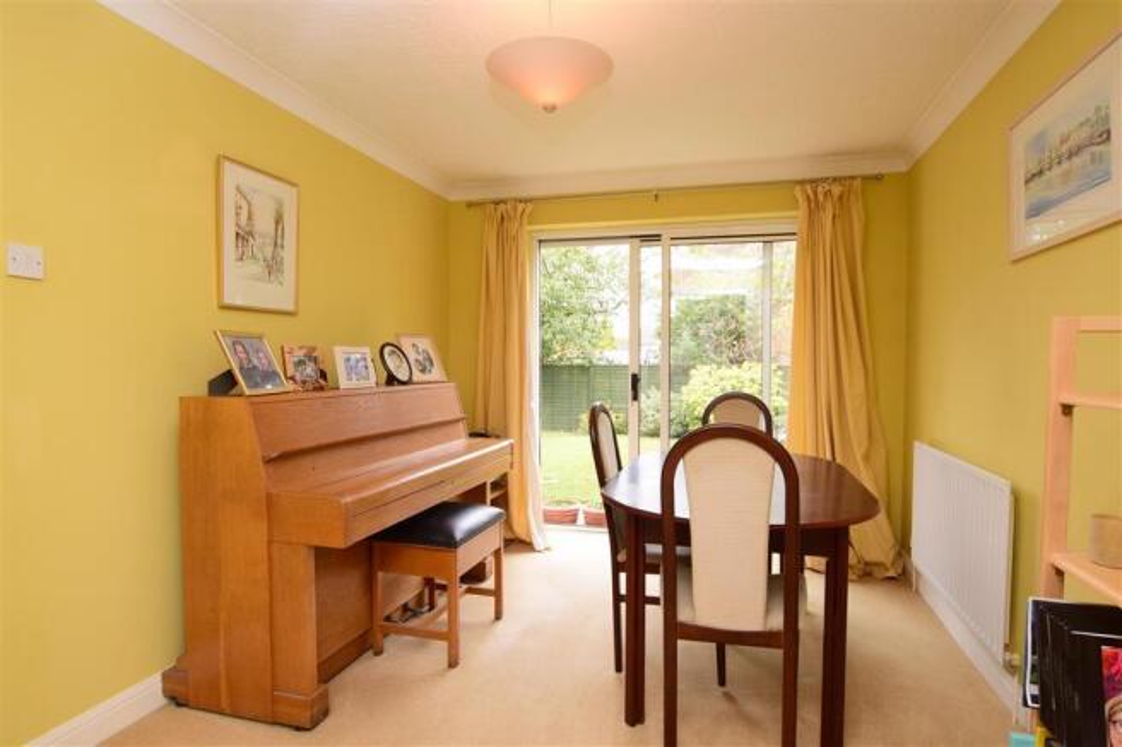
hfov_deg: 90.0
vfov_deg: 67.4
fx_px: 561
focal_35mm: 18
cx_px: 561
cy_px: 374
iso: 400
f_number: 8
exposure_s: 1/60
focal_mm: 12
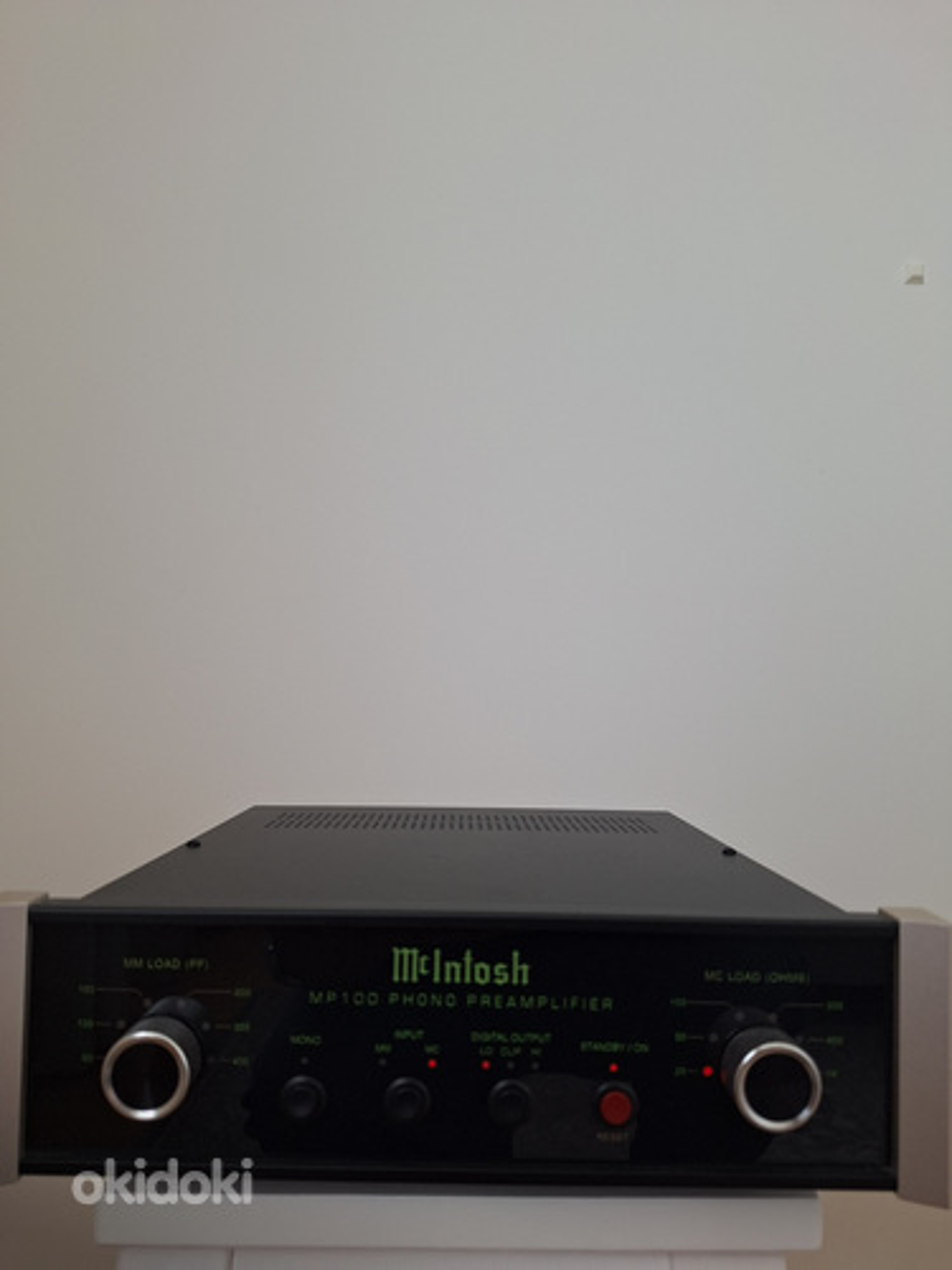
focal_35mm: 23
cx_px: 476
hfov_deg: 58.9
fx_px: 843
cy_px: 635
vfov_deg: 73.9
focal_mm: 5.54
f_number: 1.8
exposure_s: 1/50
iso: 80
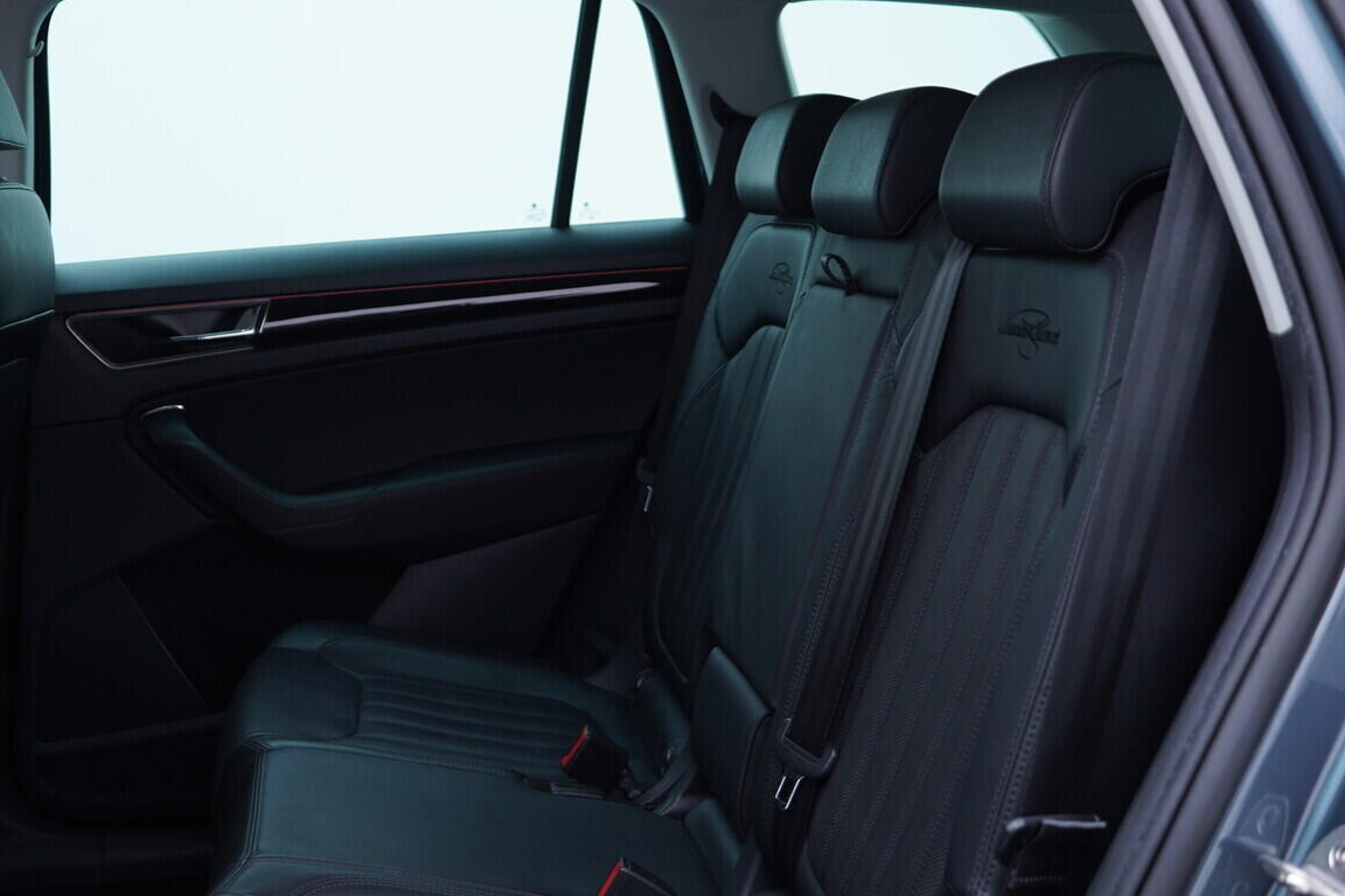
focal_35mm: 45
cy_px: 400
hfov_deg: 43.5
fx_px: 1681
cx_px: 578
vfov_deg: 29.8
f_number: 2.8
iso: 160
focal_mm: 24
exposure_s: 1/40
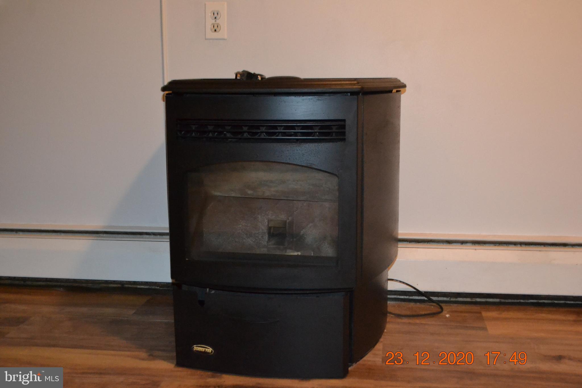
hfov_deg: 43.6
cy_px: 194
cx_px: 291
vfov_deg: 29.9
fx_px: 727
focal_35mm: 45
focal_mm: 30
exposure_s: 1/60
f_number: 4.5
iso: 3200
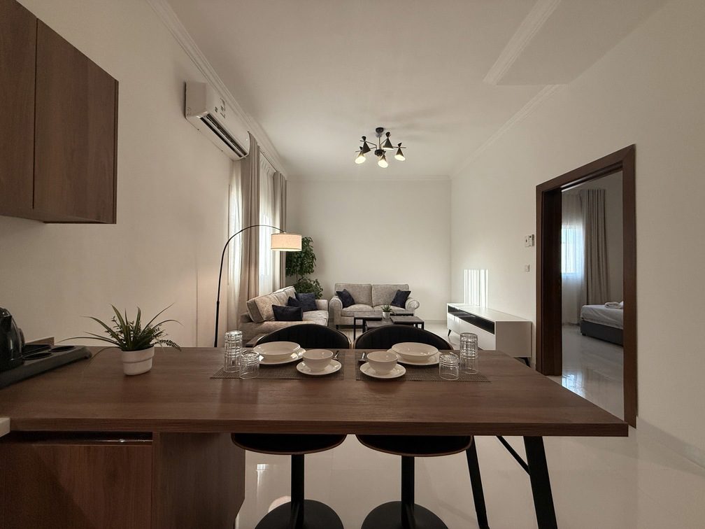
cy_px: 264
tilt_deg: +0.7
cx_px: 352
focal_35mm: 14
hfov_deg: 102.1
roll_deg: -0.5
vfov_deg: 85.7
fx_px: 285
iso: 320
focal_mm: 2.22
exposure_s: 1/120
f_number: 2.2
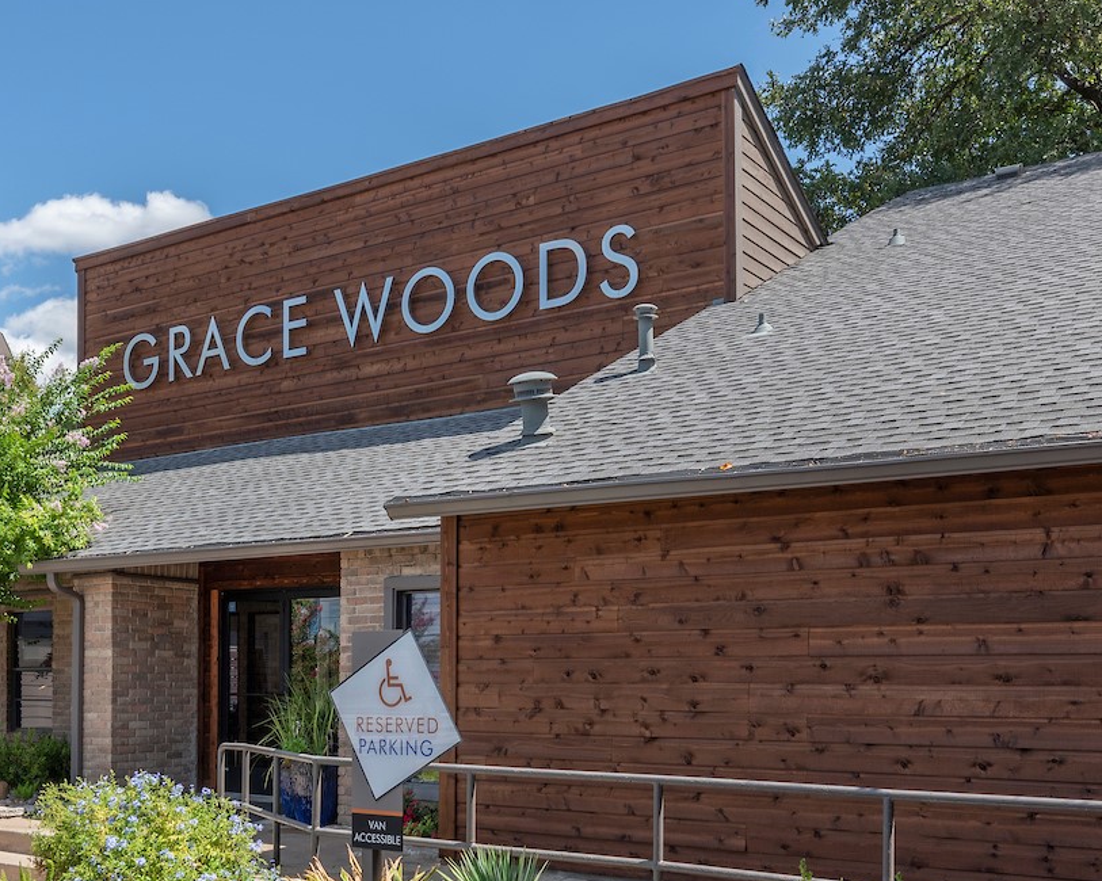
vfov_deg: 39.5
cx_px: 529
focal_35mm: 37
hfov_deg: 49.1
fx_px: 1206
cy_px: 606
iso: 64
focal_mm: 14
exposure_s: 1/80
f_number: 10
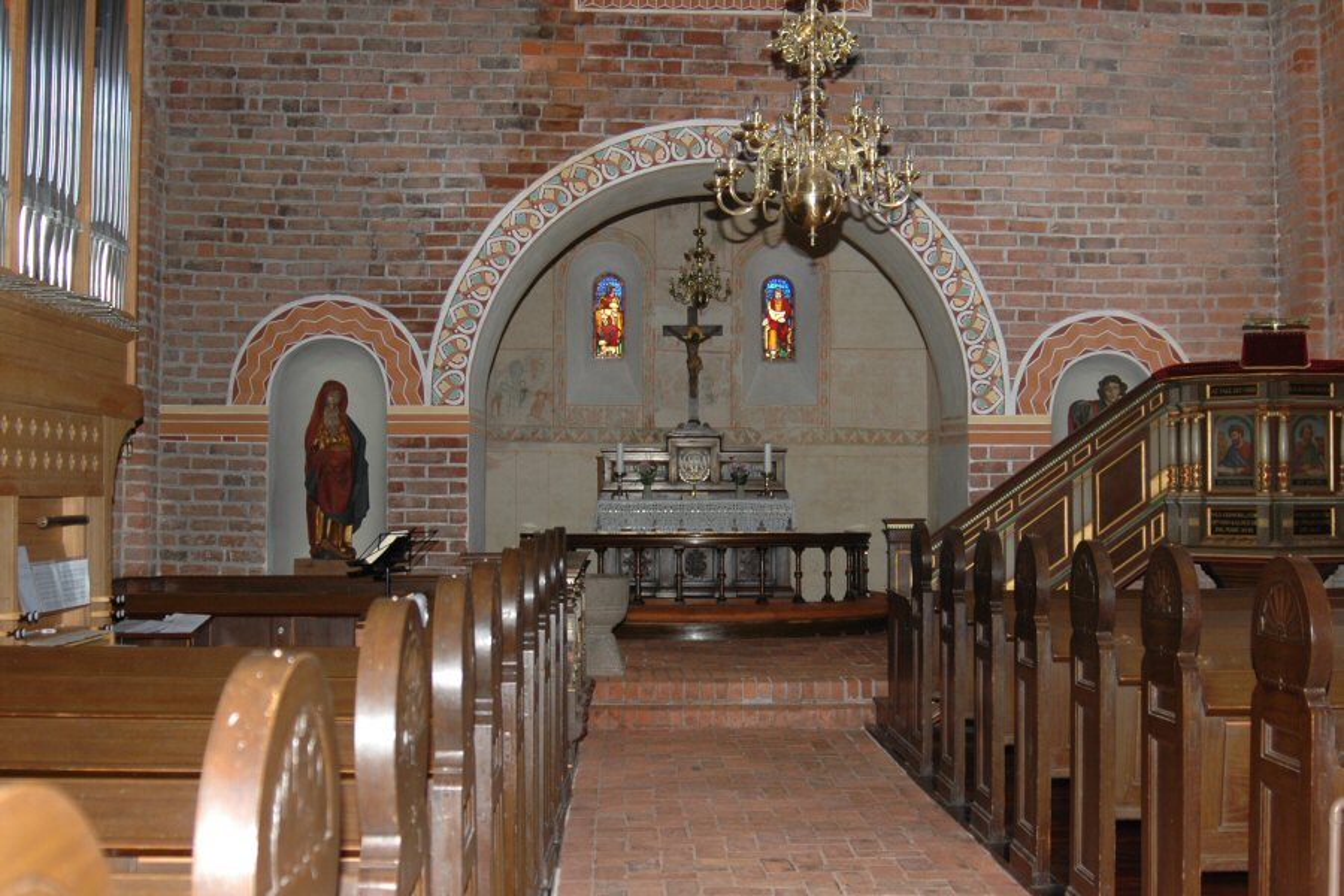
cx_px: 672
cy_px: 448
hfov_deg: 46.4
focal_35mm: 42
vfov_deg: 31.9
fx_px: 1568
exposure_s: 1/60
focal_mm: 28
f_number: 4
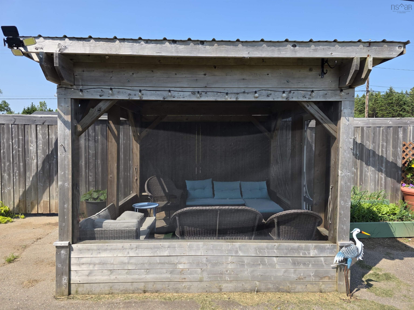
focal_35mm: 23
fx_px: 275
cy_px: 155
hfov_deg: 73.9
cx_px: 207
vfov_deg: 58.9
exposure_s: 1/3009
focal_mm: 6.3
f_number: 1.7
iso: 80
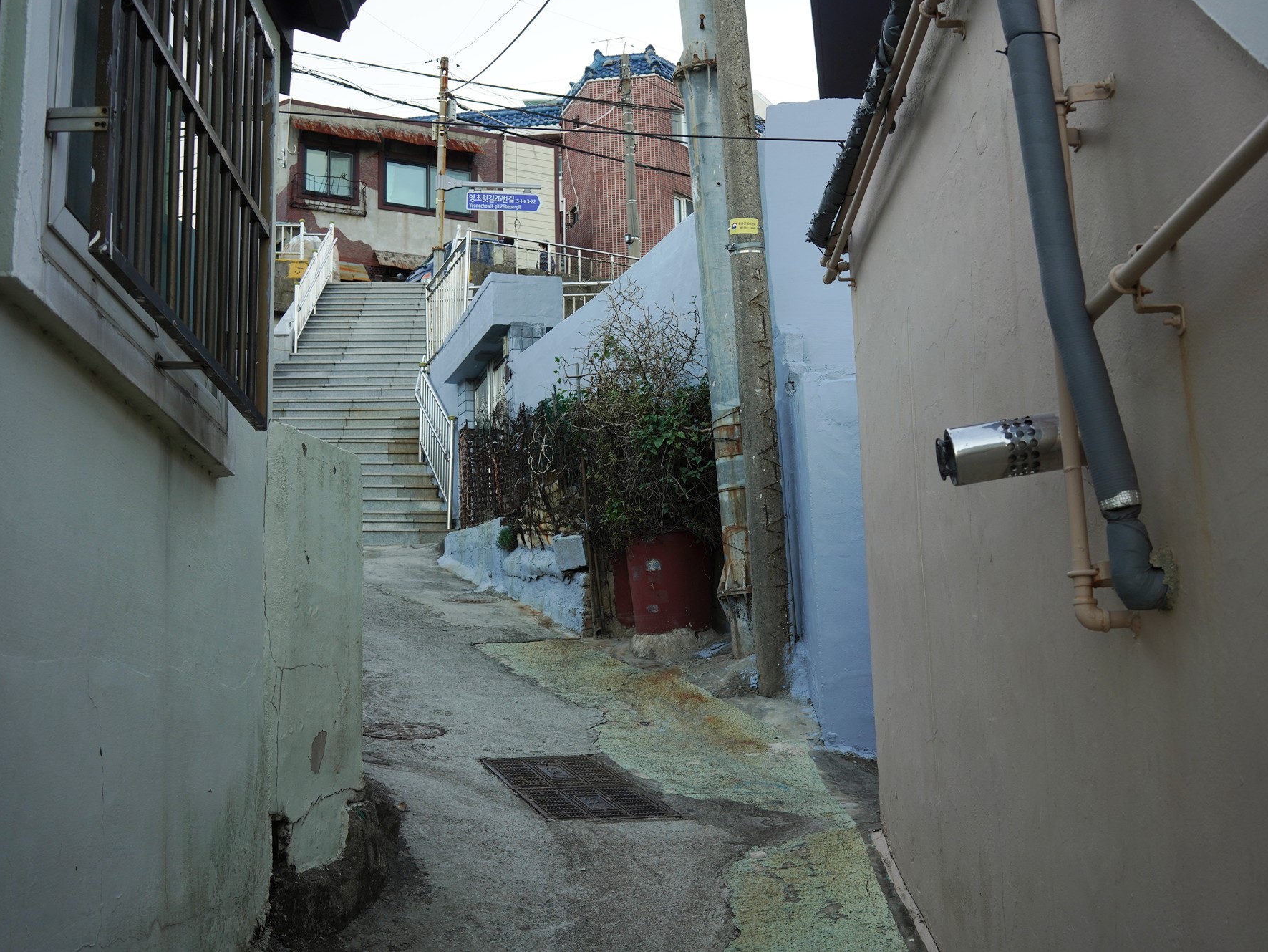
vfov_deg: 37.7
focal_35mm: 38
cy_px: 475
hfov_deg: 48.9
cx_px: 668
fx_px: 1392
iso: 400
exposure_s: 1/125
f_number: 8
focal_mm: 35
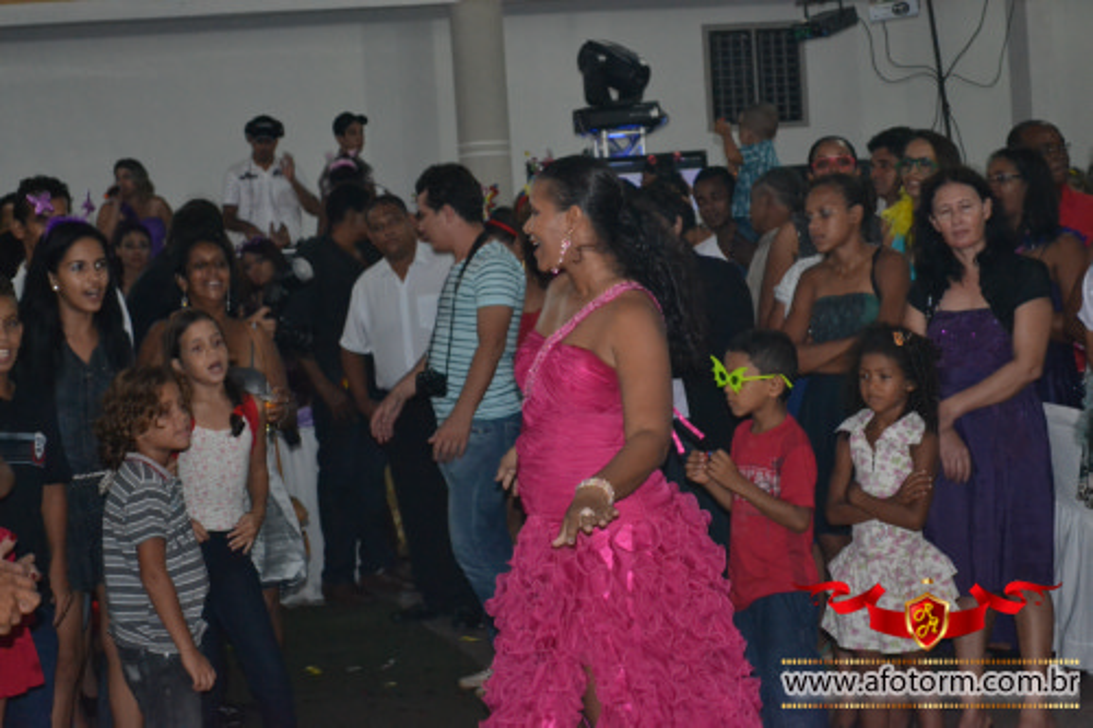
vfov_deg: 16.5
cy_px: 364
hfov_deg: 24.6
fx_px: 2504
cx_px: 546
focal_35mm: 82
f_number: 5.6
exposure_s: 1/60
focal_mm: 55
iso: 3200
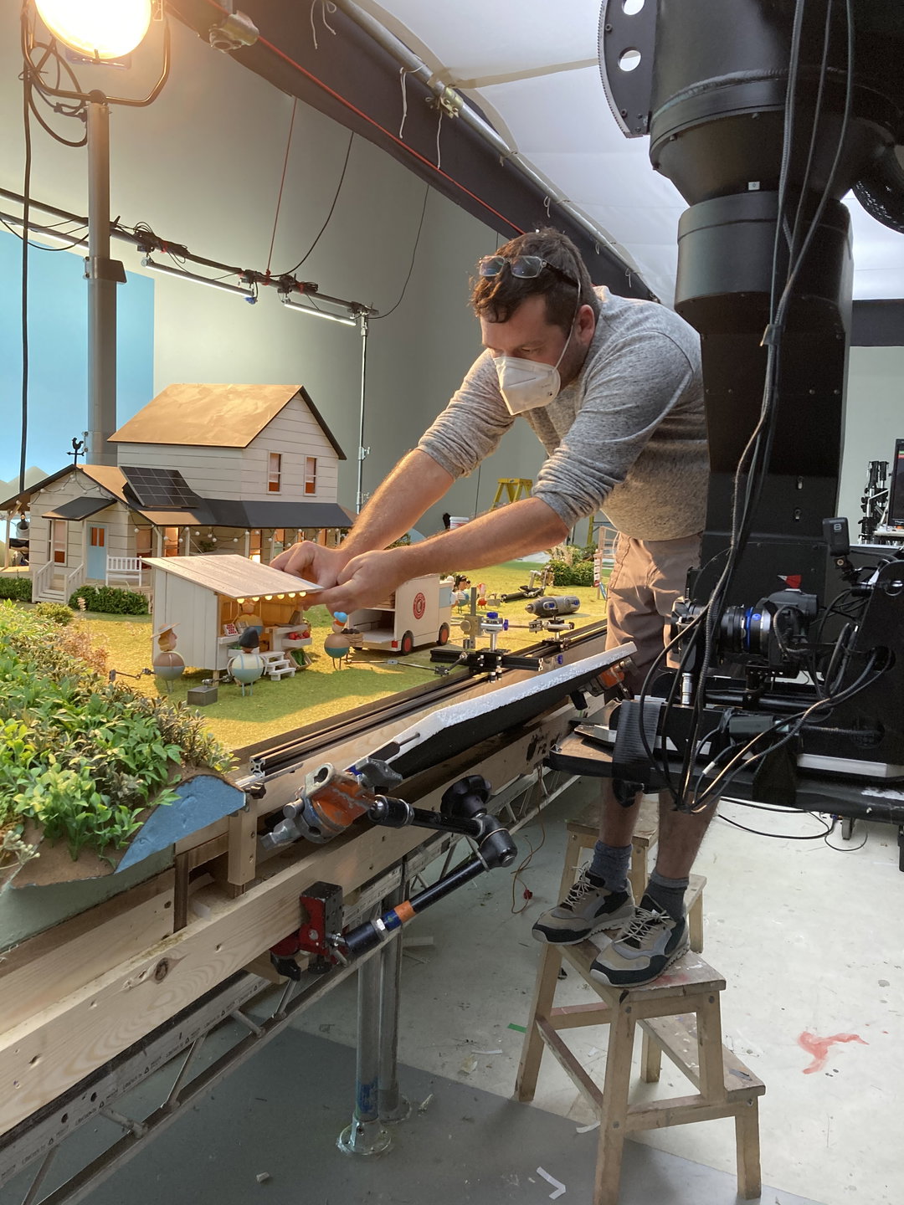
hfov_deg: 49.7
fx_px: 975
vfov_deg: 63.4
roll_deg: -3.9
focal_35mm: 28
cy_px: 602
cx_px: 452
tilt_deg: -5.0
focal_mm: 3.99
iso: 100
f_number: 1.8
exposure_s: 1/50
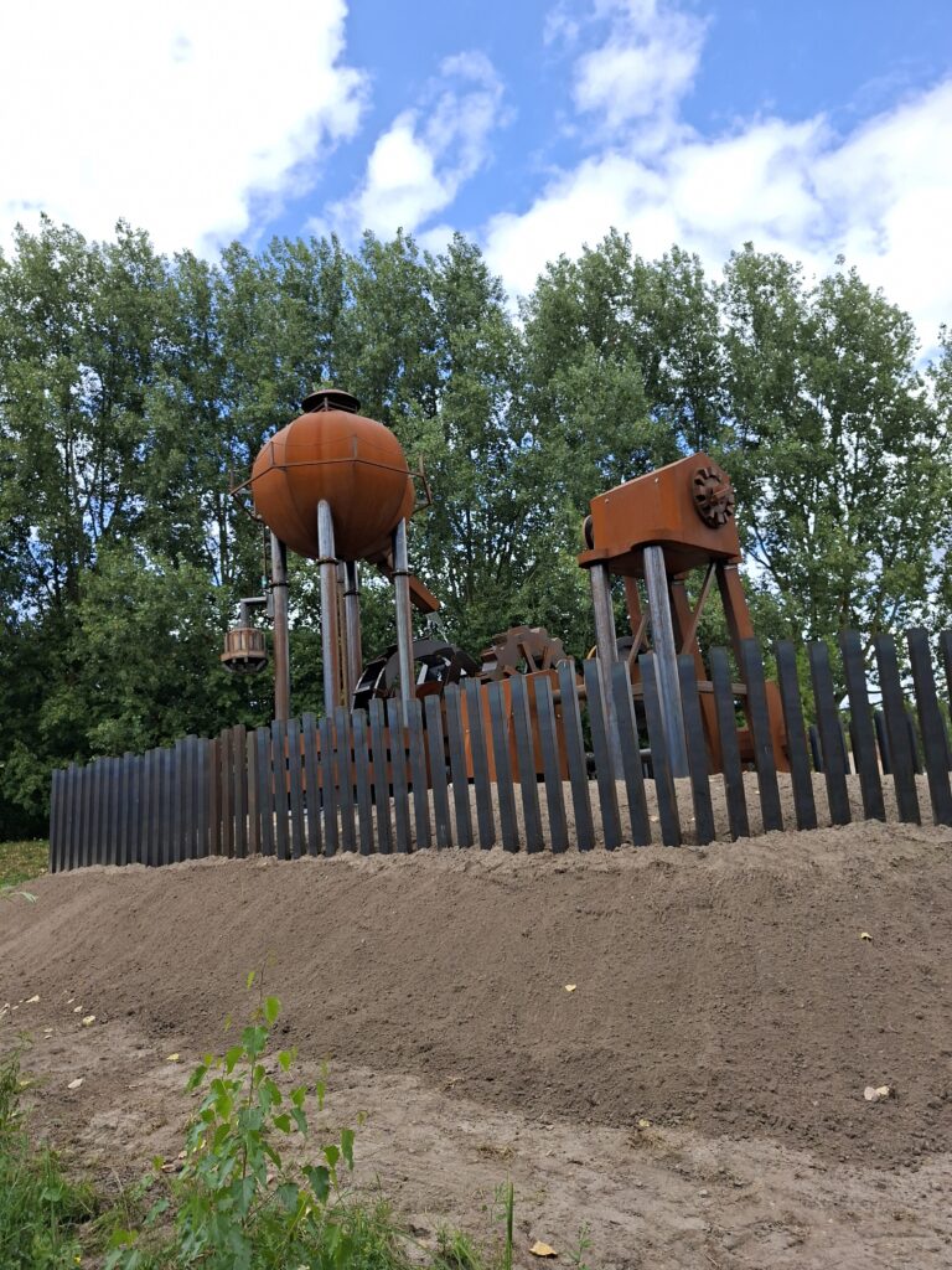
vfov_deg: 73.9
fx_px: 843
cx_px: 476
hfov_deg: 58.9
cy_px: 635
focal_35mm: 23
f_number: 1.8
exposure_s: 1/1115
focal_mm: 5.54
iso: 50
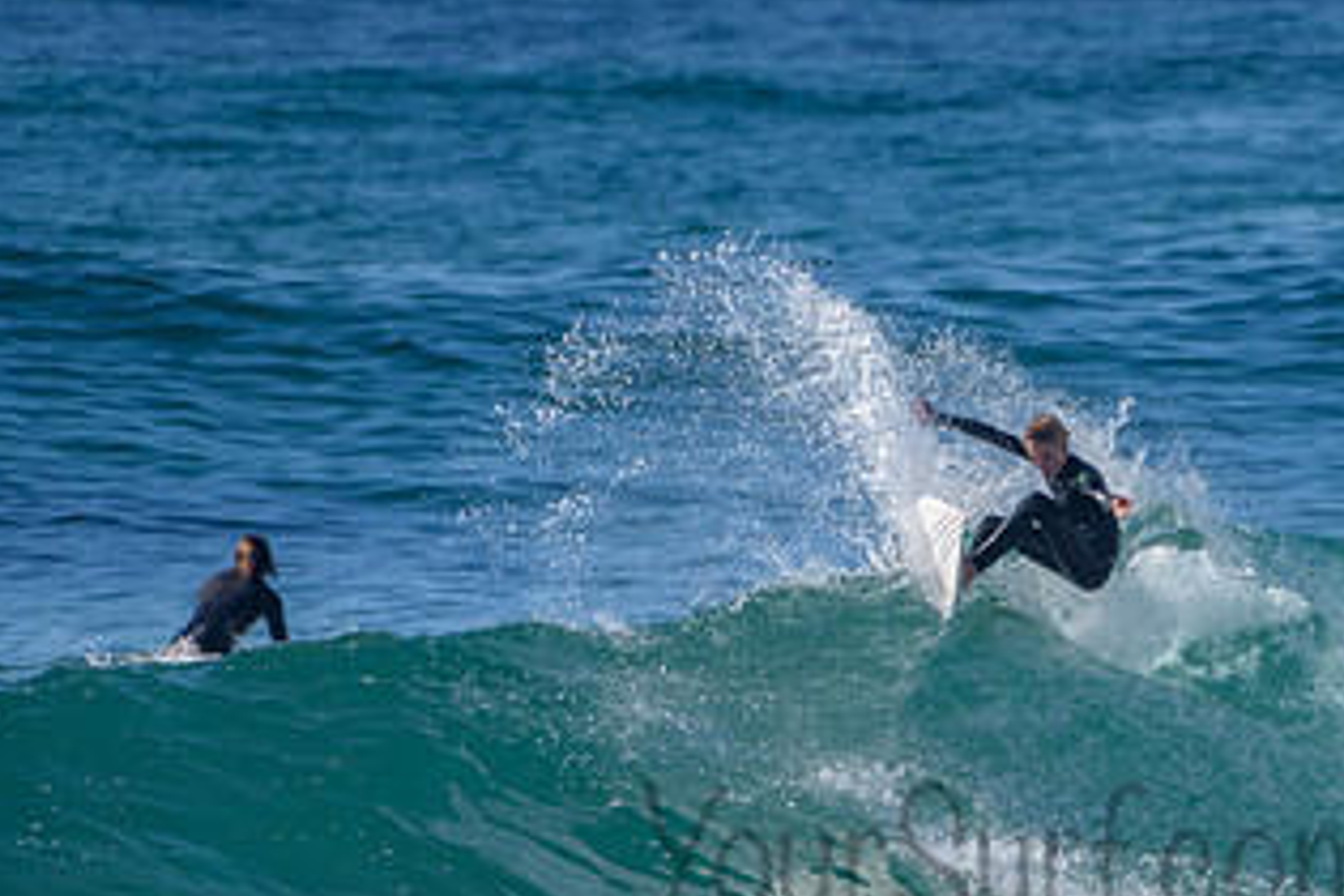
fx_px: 42183
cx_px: 1032
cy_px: 628
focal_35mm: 1130
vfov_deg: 1.2
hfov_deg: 1.8
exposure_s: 1/2000
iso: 140
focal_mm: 500
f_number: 5.6
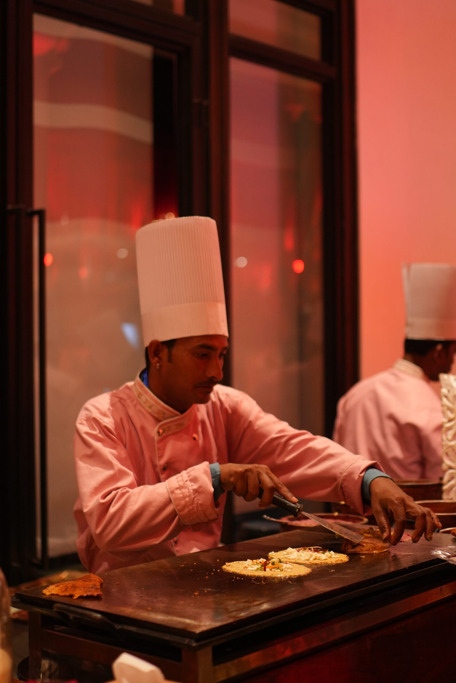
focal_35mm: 52
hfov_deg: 26.0
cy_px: 342
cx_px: 228
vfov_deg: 38.2
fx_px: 988
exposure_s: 1/100
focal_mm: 35
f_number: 1.8
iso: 1000
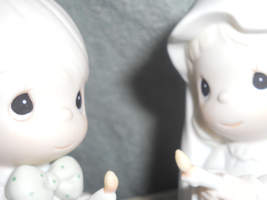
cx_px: 164
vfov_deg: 28.0
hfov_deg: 36.6
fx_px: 401
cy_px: 112
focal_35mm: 52
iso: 80
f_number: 8.8
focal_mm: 5.8
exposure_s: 1/25
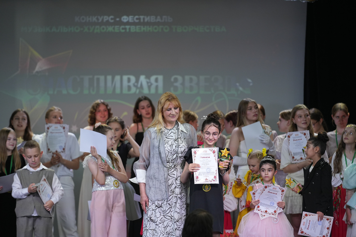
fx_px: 1869
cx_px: 178
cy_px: 118
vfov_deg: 7.3
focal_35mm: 189
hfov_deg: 10.9
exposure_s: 1/250
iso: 1000
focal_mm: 189
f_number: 2.8
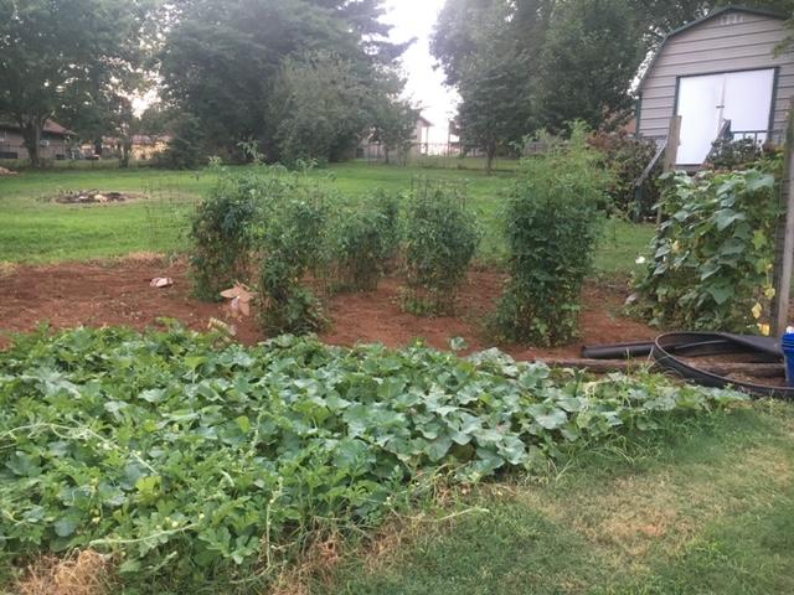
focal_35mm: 29
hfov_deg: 61.7
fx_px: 665
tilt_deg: -8.2
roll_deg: -3.6
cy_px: 298
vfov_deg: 48.2
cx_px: 397
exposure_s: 1/30
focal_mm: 4.15
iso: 100
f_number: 2.2
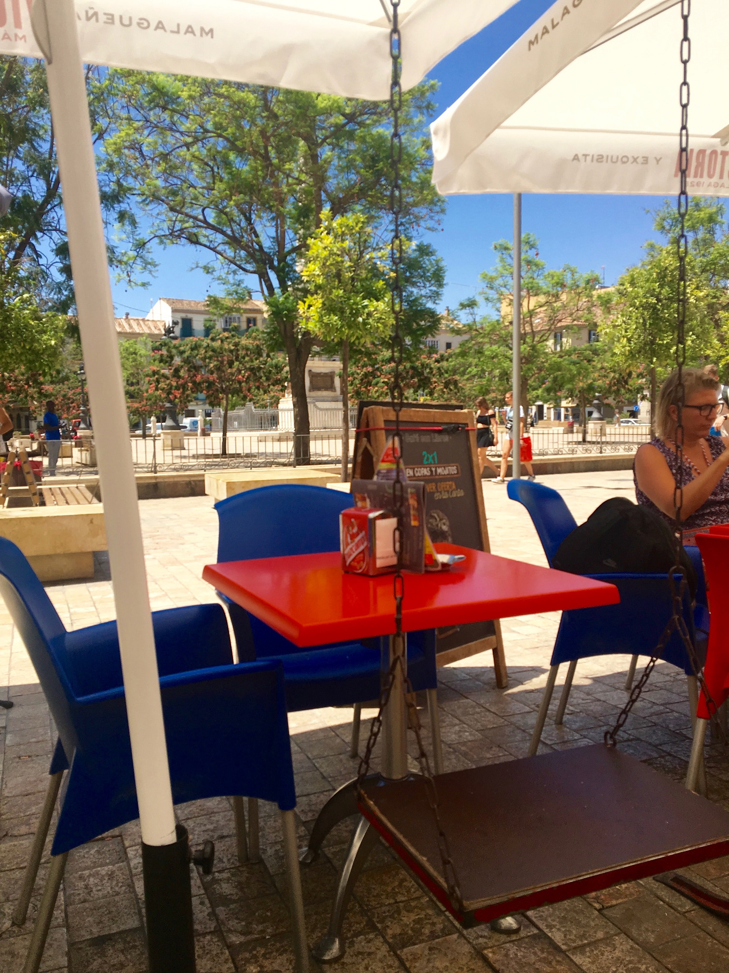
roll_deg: +0.4
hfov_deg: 48.2
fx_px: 814
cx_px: 364
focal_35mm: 29
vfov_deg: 61.7
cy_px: 486
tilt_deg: -4.0
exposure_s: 1/1221
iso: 25
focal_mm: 4.15
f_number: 2.2
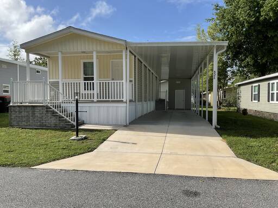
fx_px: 233
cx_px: 139
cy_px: 104
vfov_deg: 48.2
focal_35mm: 29
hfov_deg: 61.7
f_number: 1.8
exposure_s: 1/1912
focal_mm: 3
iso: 16
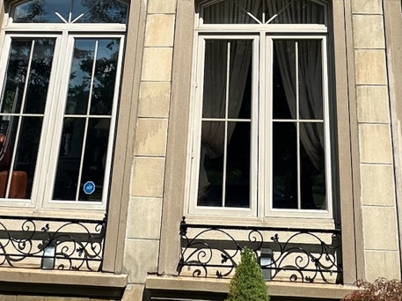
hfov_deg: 41.0
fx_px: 534
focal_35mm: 46
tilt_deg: +19.6
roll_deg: -1.1
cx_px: 245
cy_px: -51
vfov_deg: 27.9
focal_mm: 2.22
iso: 50
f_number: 2.2
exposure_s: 1/2304
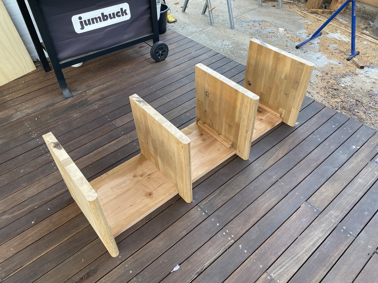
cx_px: 189
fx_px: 284
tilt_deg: -45.2
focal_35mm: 26
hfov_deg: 67.3
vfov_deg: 53.1
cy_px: 142
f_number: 1.8
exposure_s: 1/121
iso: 80
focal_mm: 4.25
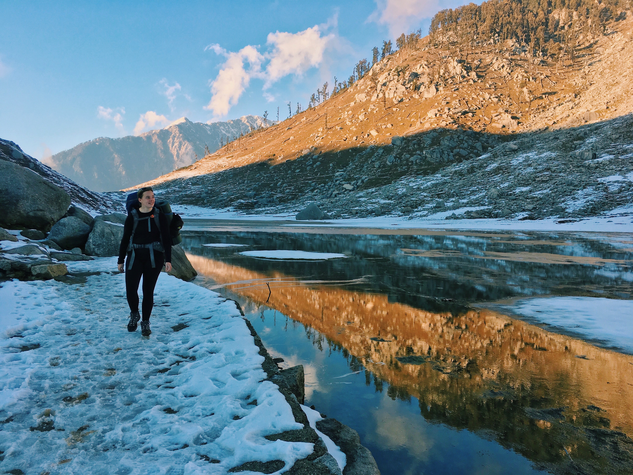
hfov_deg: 61.7
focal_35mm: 29
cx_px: 316
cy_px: 238
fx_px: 530
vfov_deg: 48.2
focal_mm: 4.15
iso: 25
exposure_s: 1/475
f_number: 2.2
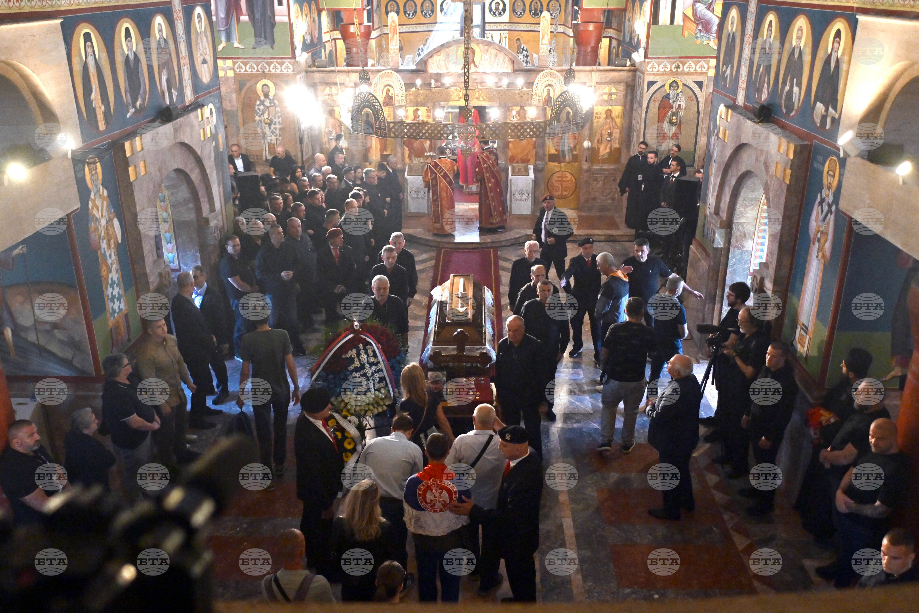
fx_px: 766
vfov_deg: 43.6
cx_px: 460
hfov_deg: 61.9
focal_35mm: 30
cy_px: 306
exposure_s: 1/800
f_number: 2
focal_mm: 20
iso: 2500
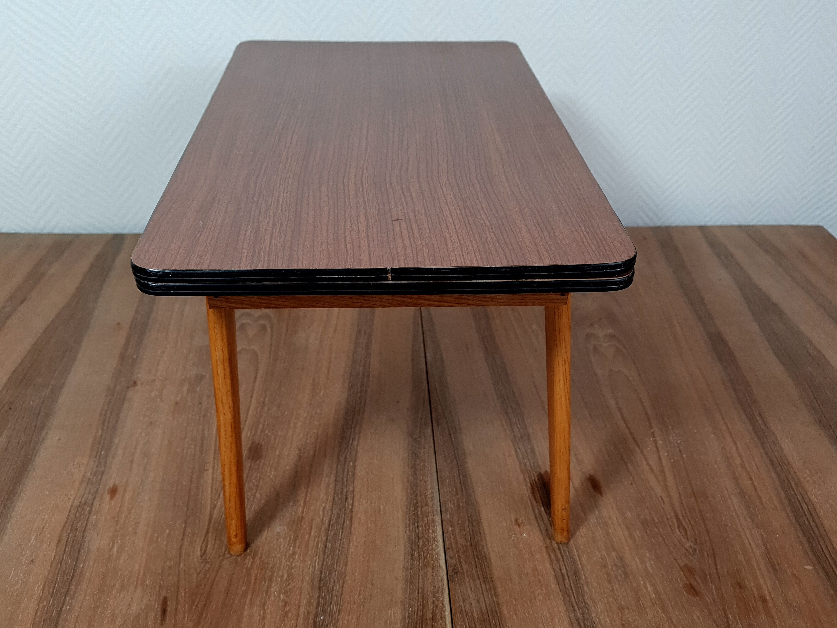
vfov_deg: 53.1
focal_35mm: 26
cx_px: 418
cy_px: 314
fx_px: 629
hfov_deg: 67.3
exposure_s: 1/100
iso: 100
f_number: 1.8
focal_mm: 5.4
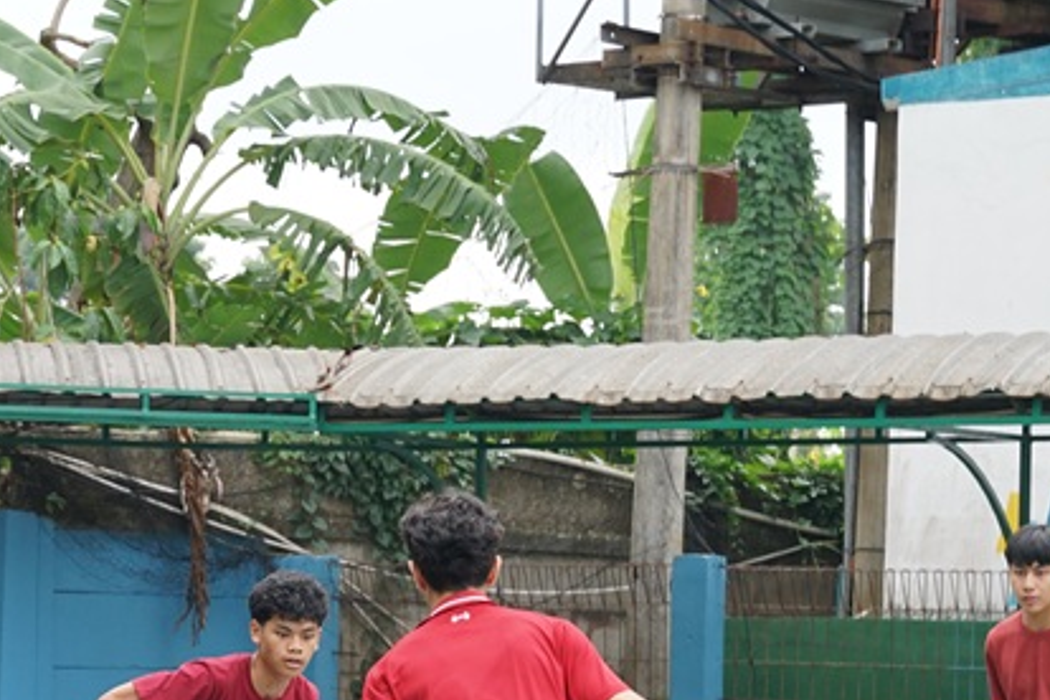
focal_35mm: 169
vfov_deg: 8.1
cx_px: 200
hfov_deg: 12.1
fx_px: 4929
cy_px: 715
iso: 320
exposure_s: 1/250
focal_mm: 70
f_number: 7.1
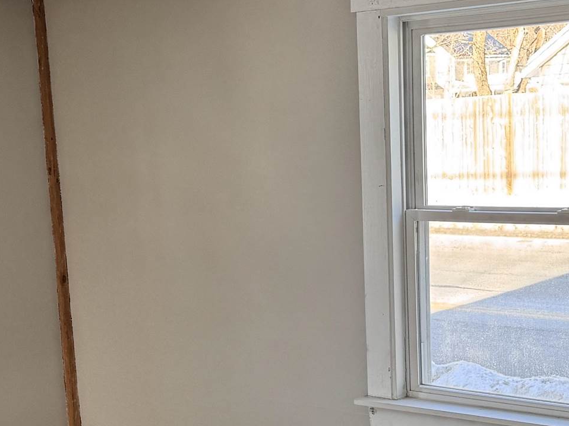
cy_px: 407
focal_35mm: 77
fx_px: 1265
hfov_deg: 25.3
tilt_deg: -14.0
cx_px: 307
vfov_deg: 18.7
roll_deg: +2.1
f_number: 1.78
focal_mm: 6.76
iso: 80
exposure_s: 1/120
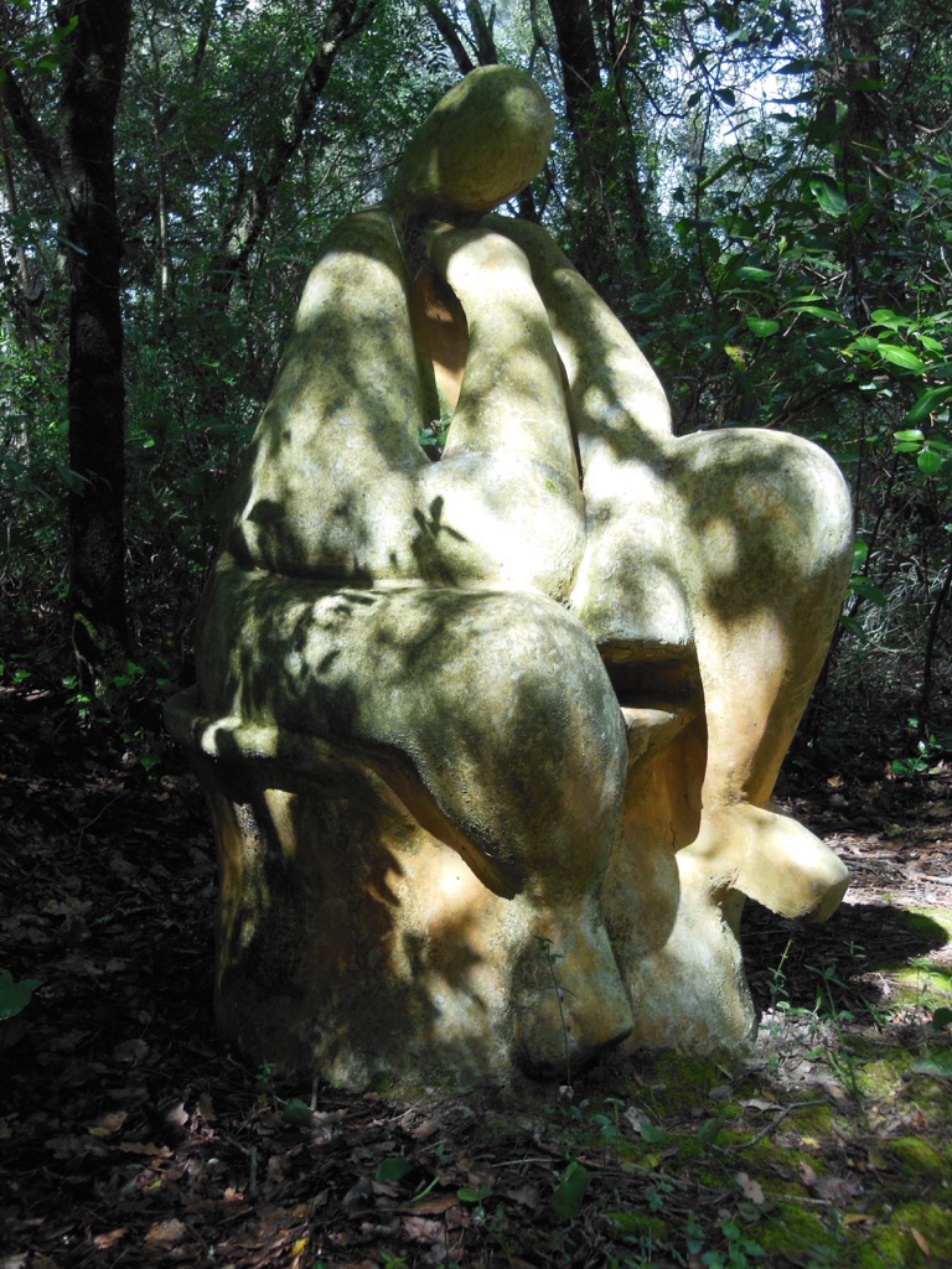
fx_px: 1907
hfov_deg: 28.0
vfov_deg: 36.8
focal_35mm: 52
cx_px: 476
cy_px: 634
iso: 125
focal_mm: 9.3
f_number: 4.7
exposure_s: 1/100
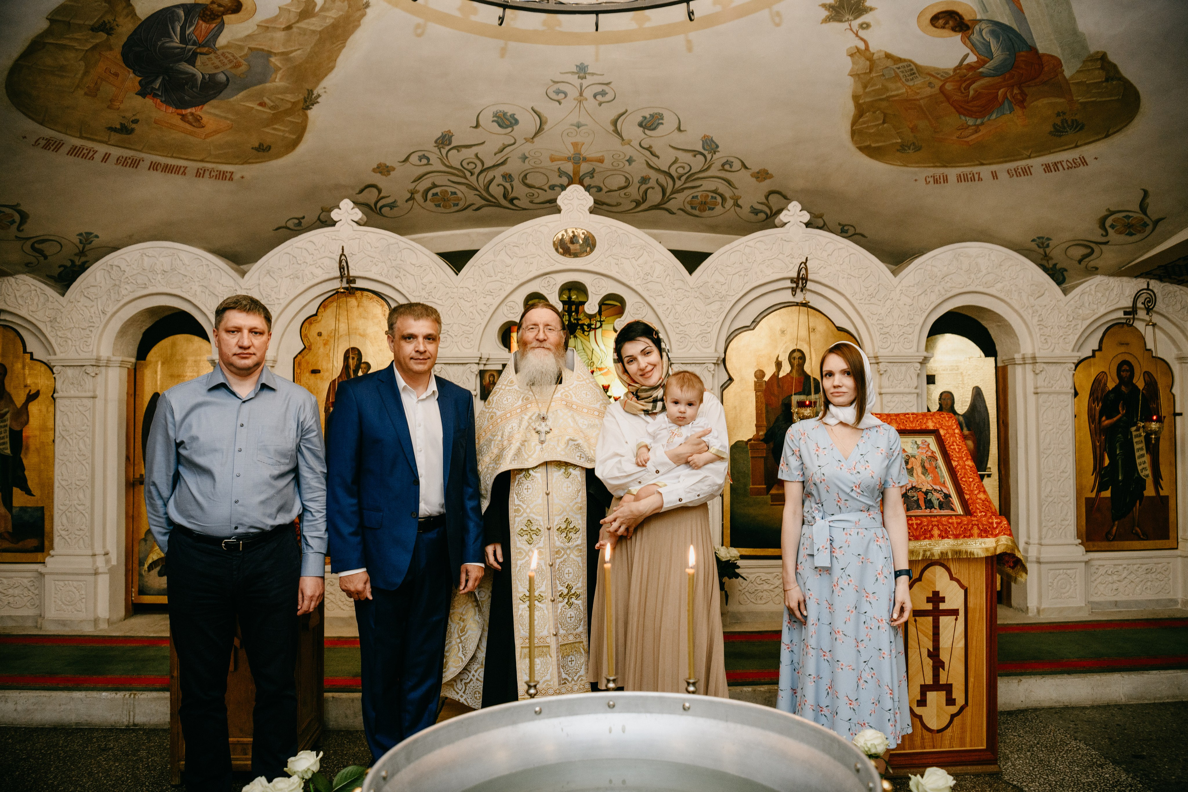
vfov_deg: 53.1
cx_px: 594
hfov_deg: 73.7
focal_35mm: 24
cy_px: 396
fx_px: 792
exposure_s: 1/160
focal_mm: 24
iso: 500
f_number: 3.5
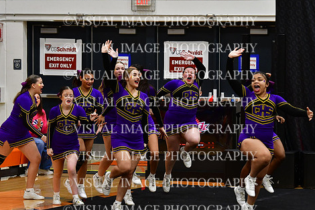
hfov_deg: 9.3
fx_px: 1944
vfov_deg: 6.2
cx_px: 160
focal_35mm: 222
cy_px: 115
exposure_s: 1/500
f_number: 4
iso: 4000
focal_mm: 120
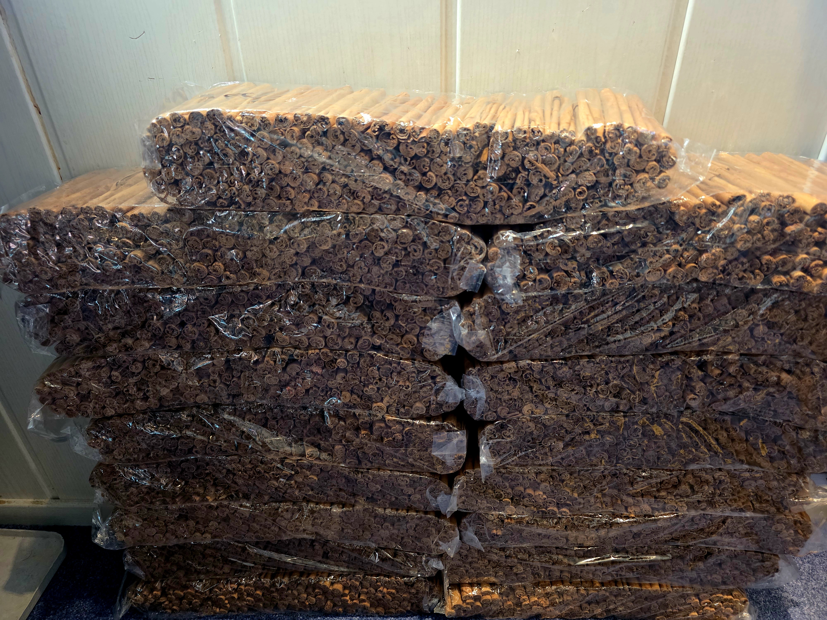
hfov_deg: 73.9
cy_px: 310
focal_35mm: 23
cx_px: 414
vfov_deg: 58.9
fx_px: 549
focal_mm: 6.3
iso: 640
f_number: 1.7
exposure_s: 1/101
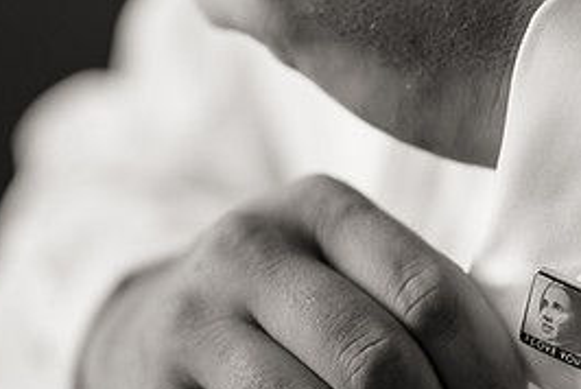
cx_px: 426
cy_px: 351
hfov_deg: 11.1
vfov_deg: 7.4
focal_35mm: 185
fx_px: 2989
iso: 400
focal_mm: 85
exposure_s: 1/125
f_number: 2.2
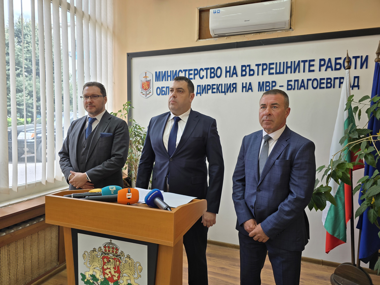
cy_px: 142
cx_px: 190
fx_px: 252
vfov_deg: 58.9
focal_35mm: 23
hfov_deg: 73.9
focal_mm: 6.3
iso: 40
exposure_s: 1/100
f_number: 1.7
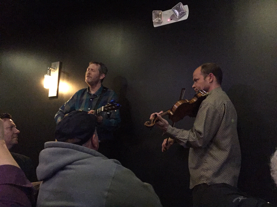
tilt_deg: +7.1
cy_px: 104
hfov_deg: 61.7
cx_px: 138
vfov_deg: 48.2
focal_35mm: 29
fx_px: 232
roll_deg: -2.6
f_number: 2.2
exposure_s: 1/15
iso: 2000
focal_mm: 4.15
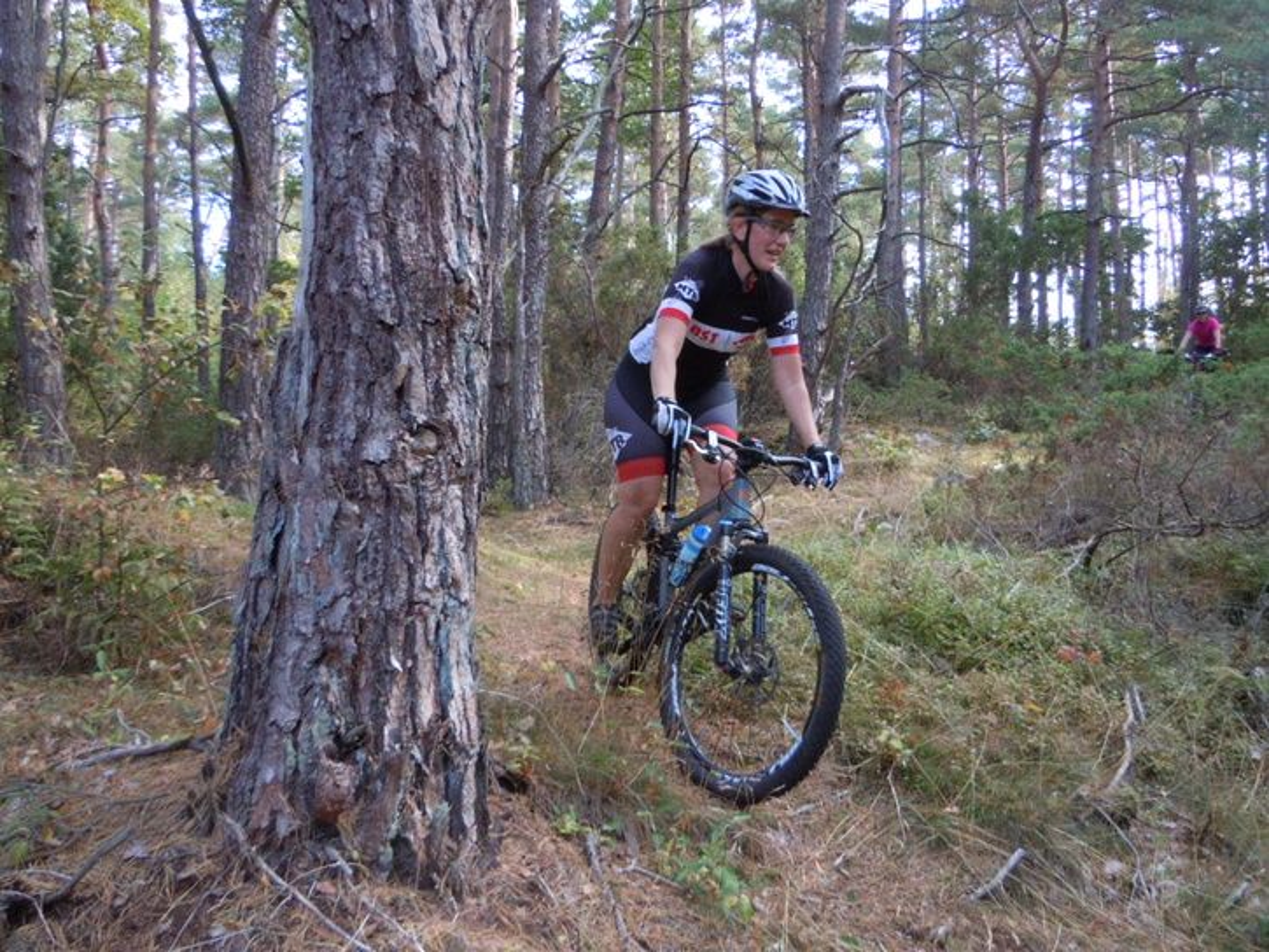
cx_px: 634
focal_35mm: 30
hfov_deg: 60.0
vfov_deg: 46.8
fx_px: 1100
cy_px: 476
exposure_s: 1/250
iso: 500
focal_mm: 5.4
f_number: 3.5
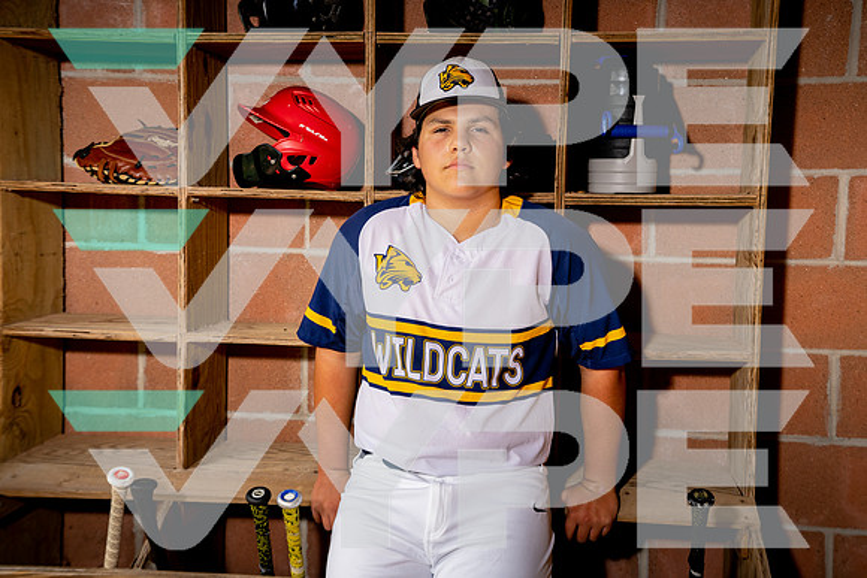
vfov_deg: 26.5
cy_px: 289
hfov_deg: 38.9
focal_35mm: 51
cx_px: 434
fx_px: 1229
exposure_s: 1/250
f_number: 5
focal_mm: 51
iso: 100
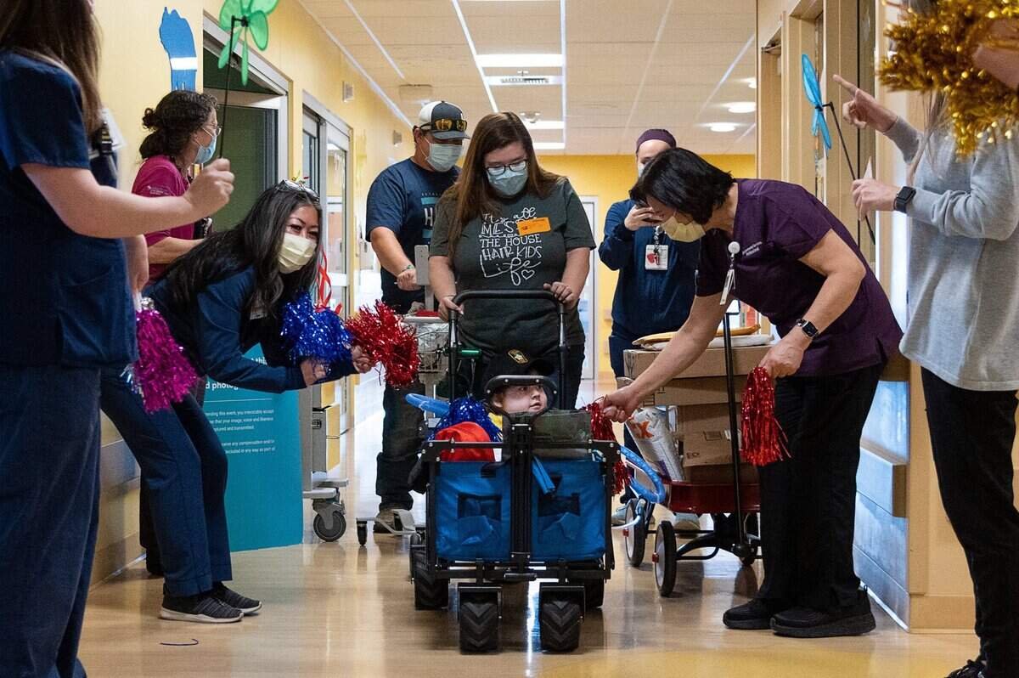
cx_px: 510
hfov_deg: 48.5
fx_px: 1131
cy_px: 339
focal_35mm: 40
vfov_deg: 33.3
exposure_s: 1/400
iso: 5000
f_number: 4
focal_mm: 40
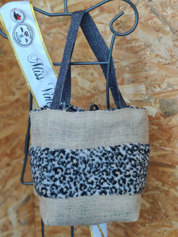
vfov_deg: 26.3
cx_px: 89
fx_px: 507
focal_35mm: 74
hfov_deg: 19.9
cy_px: 118
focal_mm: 6.95
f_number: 2.44
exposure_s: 1/50
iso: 800
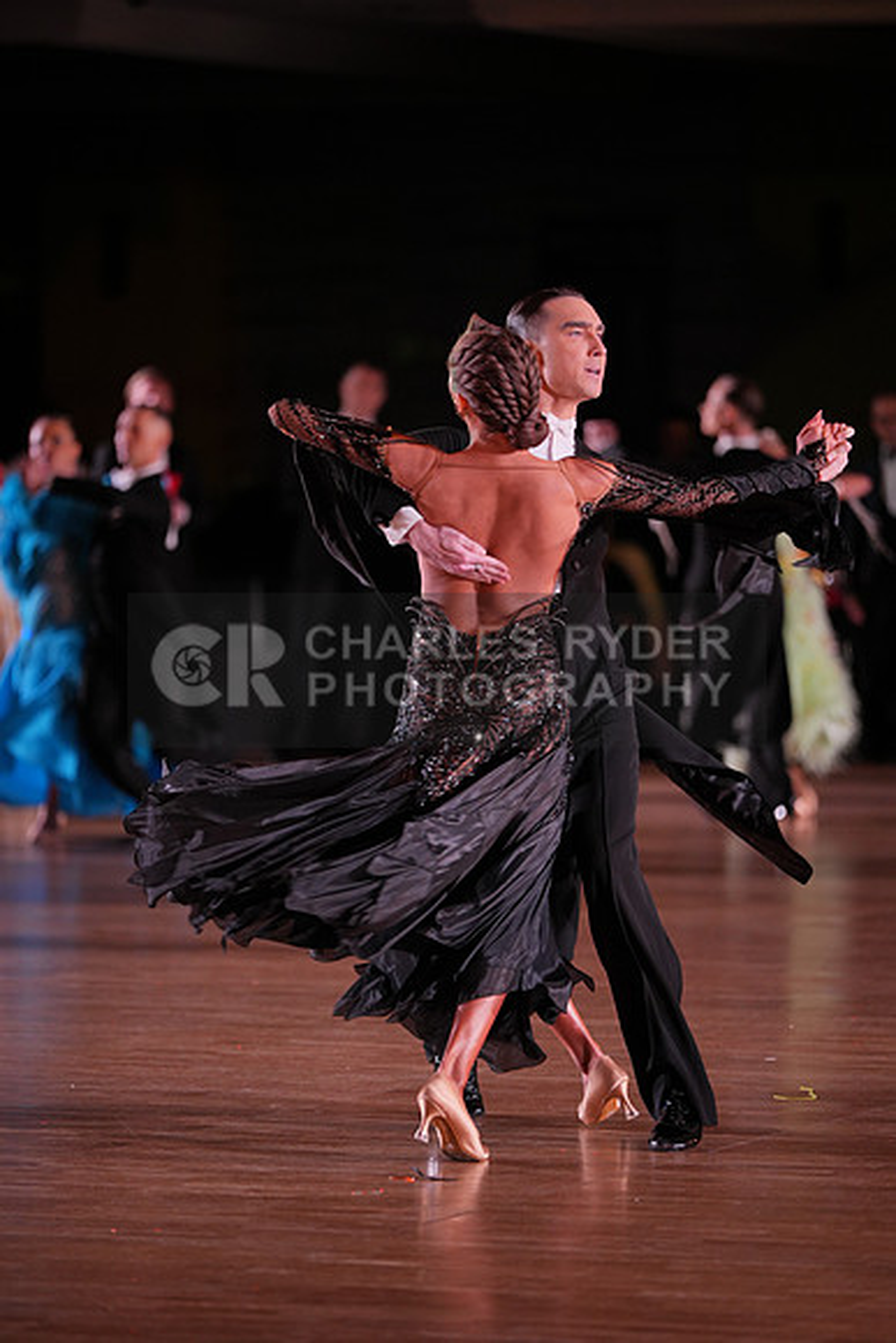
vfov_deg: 10.3
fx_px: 7462
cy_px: 672
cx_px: 448
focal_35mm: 200
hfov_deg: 6.9
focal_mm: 200
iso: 800
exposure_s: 1/400
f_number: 2.8
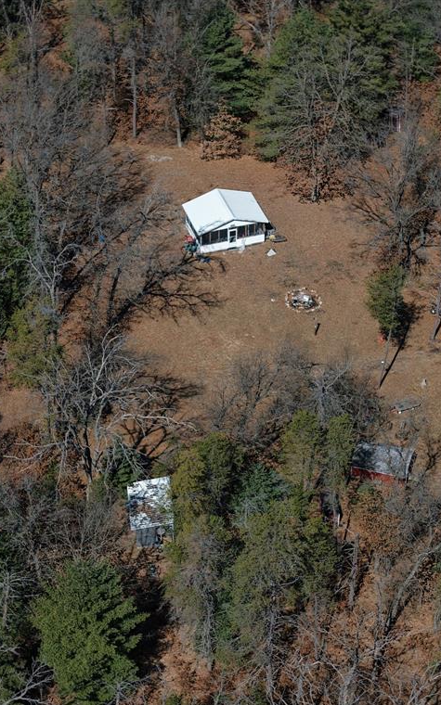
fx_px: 1923
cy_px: 354
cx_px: 211
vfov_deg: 20.8
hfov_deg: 13.1
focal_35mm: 100
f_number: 2.8
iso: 110
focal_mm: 19.35
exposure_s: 1/2500
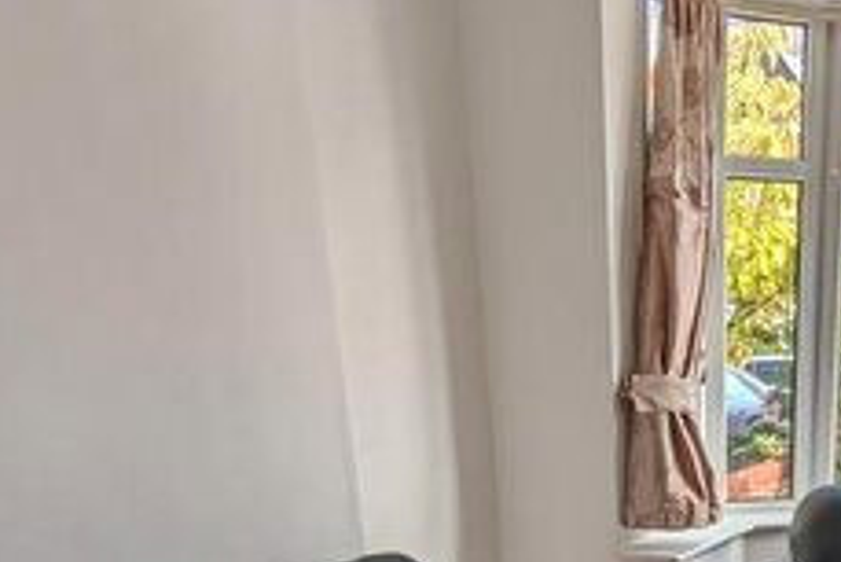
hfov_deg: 47.0
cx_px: 711
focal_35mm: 38
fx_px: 888
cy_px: 722
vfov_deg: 28.9
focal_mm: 2.02
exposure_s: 1/488
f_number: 1.7
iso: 53
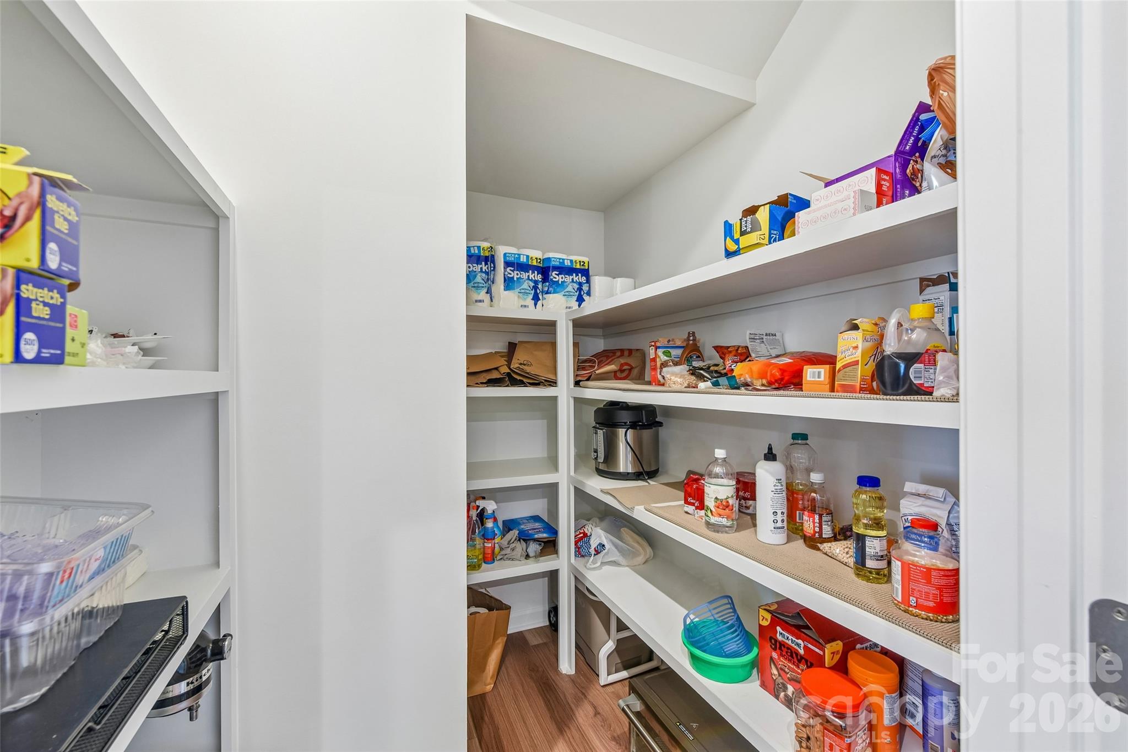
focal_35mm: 14
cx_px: 564
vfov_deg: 81.2
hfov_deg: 104.3
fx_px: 439
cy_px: 376
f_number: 11
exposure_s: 1/3.33
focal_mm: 14
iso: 200
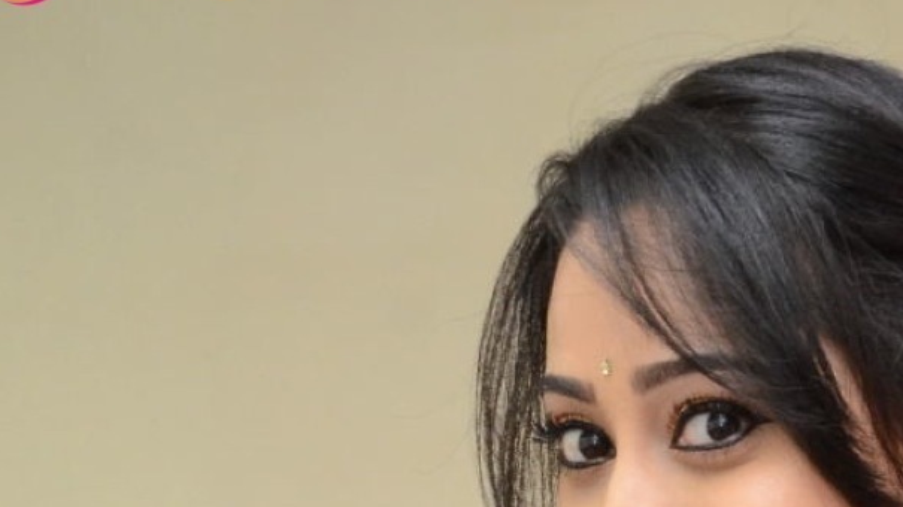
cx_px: 867
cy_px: 1256
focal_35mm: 212
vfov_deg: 5.5
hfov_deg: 10.1
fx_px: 5065
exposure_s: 1/125
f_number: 5.6
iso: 2000
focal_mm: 45
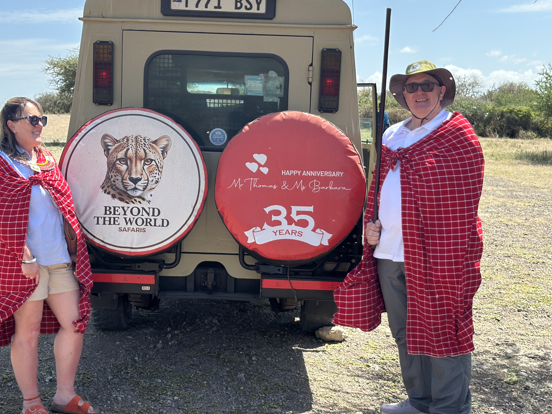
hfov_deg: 30.7
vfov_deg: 23.3
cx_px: 234
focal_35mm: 63
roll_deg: +1.9
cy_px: 222
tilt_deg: -3.8
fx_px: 1005
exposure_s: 1/2667
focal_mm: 6.86
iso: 80
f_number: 1.78
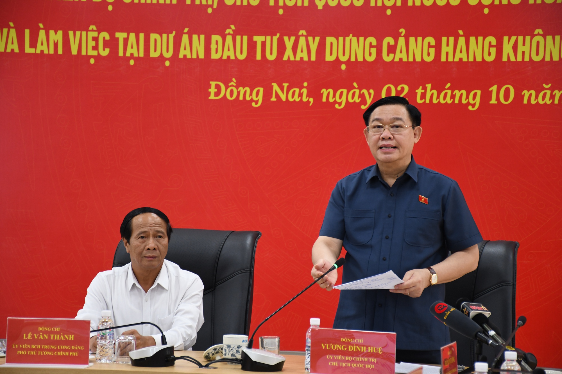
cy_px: 187
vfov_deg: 10.8
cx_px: 281
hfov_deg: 16.1
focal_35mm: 127
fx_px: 1982
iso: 1000
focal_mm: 85
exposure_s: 1/80
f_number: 5.3
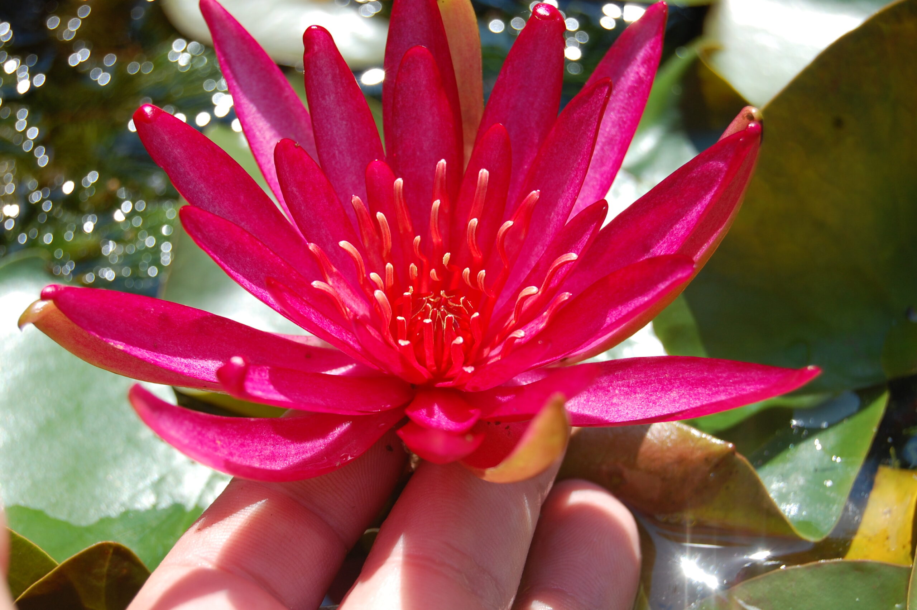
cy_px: 305
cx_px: 458
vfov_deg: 16.5
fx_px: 2100
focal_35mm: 82
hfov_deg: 24.6
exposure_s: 1/250
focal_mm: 55
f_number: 8
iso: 200
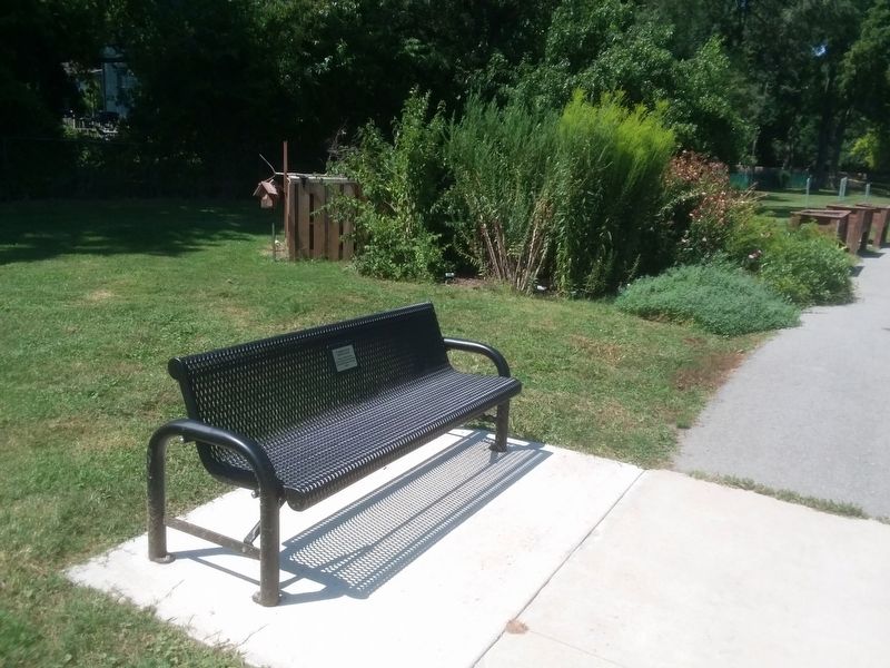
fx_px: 746
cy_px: 334
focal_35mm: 29
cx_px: 445
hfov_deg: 61.7
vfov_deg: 48.2
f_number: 1.9
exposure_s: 1/1199
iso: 40
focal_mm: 2.47
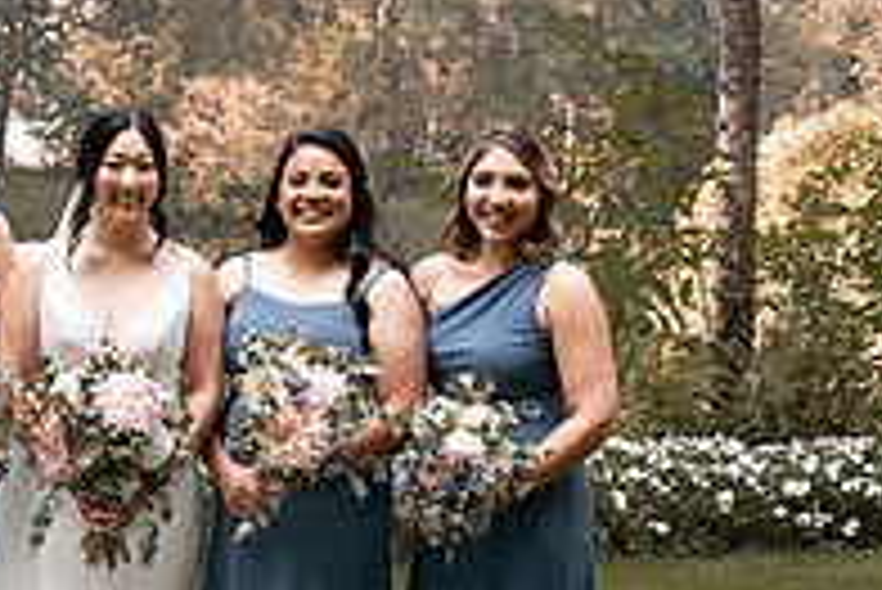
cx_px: 199
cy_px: 281
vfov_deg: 17.7
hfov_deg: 25.9
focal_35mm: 77
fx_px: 1888
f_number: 2.8
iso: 250
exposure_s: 1/640
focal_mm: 24
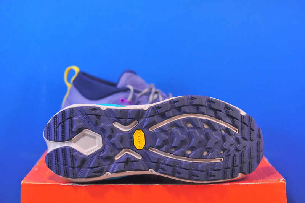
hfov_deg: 27.0
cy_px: 102
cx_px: 152
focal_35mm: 75
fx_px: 635
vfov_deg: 18.1
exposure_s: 1/320
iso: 250
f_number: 2.2
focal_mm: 50
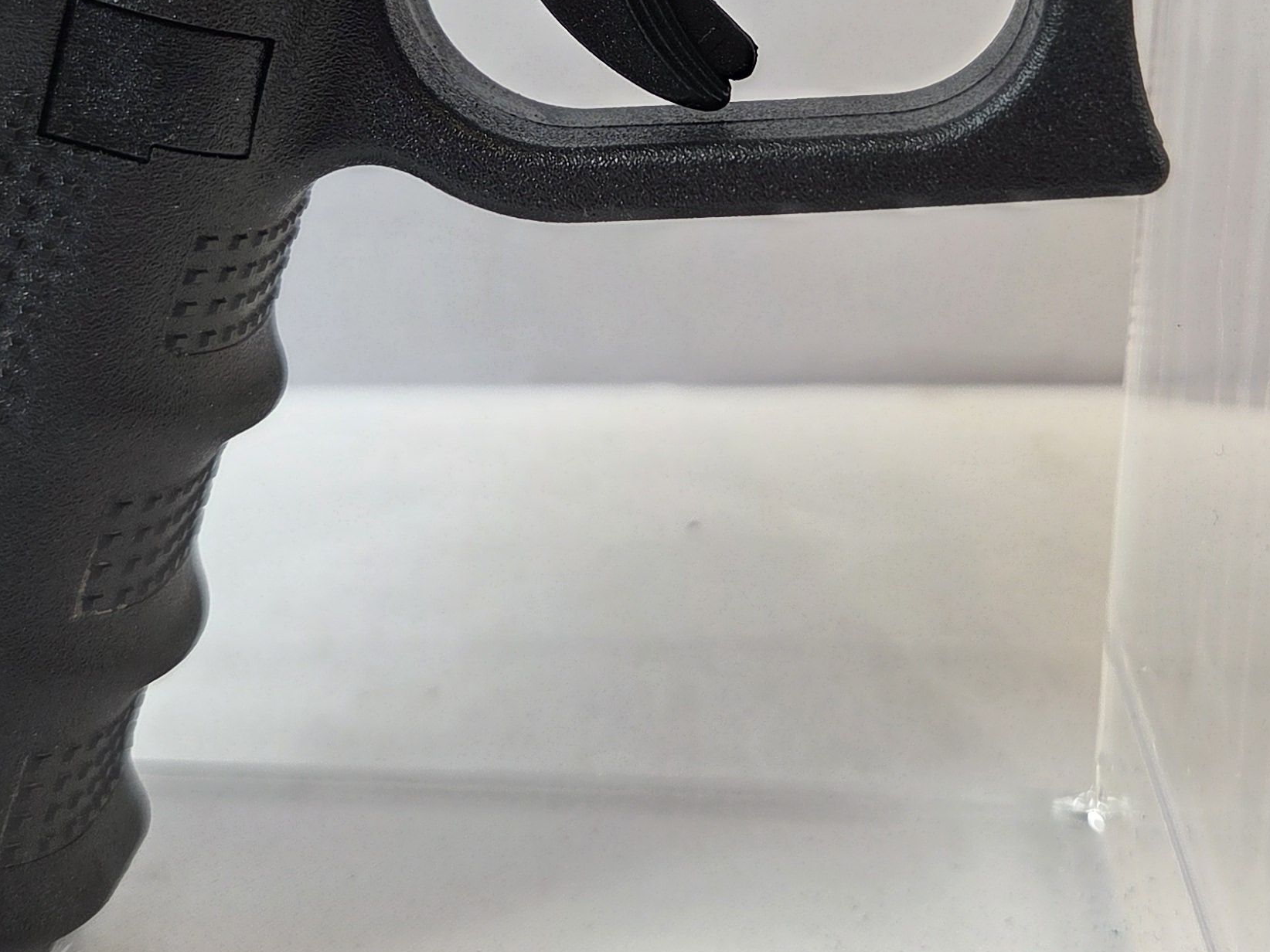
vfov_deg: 25.3
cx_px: 679
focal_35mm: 56
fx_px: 2054
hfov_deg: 34.3
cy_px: 100
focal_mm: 5.4
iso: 32
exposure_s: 1/120
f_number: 1.8
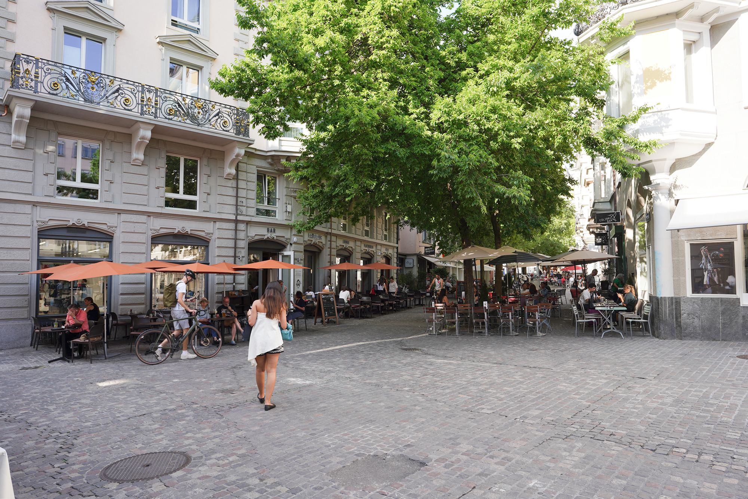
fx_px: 499
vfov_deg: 53.1
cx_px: 374
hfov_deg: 73.7
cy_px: 250
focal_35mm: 24
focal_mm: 24
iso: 100
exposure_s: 1/100
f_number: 6.3
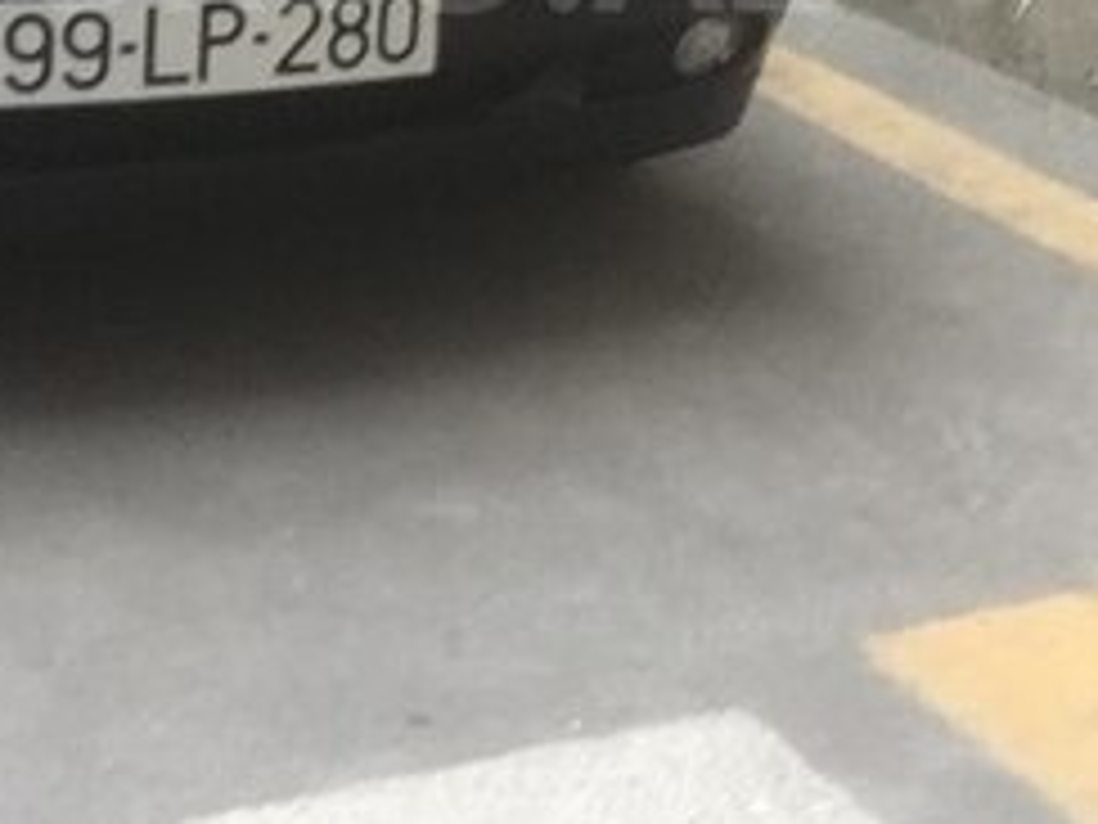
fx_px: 2664
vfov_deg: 17.1
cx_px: 374
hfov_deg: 23.2
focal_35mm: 84
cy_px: -56
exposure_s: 1/50
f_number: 2.2
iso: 40
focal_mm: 2.65
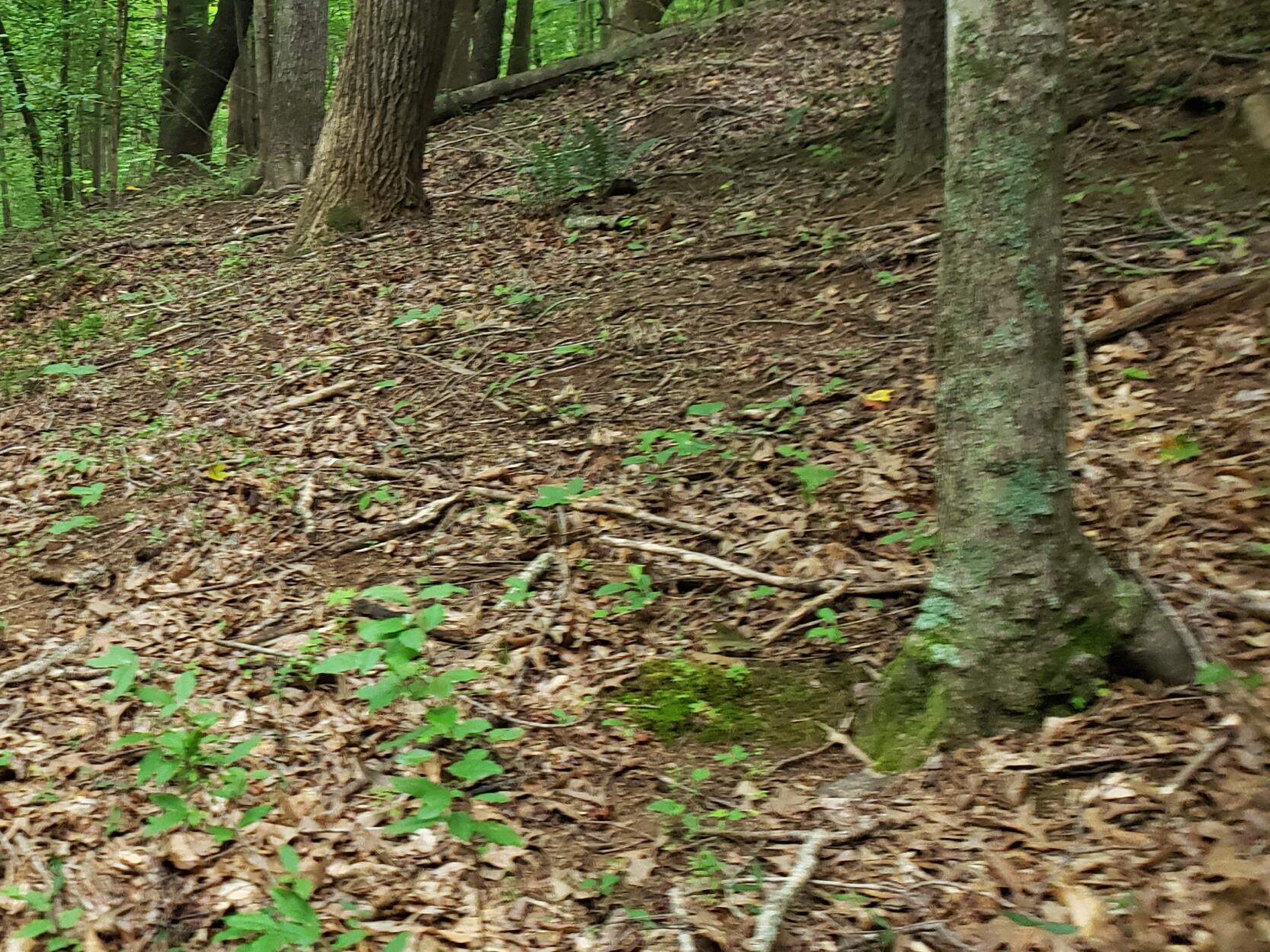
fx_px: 1724
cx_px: 155
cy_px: 192
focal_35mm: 47
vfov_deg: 30.2
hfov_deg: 38.0
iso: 320
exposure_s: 1/60
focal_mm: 4.3
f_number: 2.4
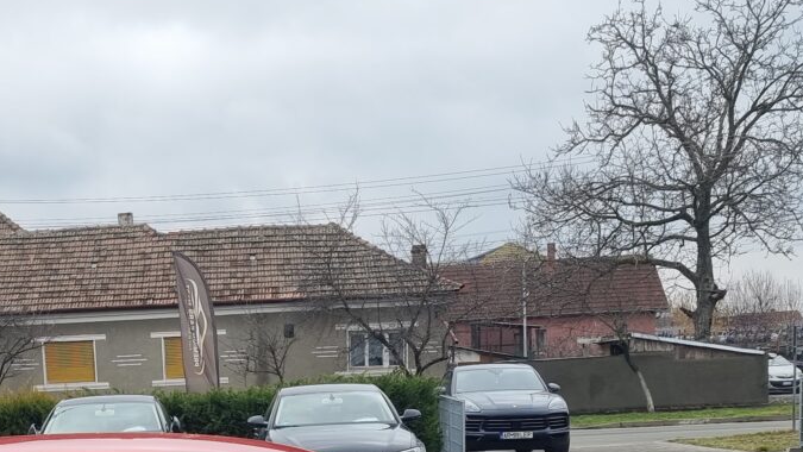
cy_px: 508
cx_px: 209
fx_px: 1320
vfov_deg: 18.6
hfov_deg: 33.2
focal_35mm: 62
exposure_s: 1/105
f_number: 1.8
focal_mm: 6.7
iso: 50
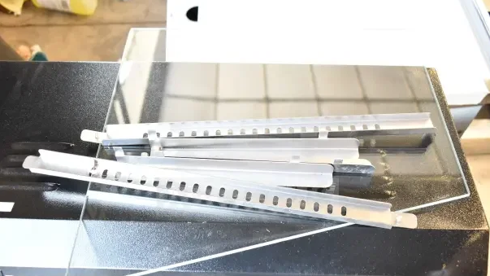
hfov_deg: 56.6
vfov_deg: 33.7
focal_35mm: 35
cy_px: 152
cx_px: 247
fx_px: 455
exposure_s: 1/30
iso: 1250
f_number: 3.8
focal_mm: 22
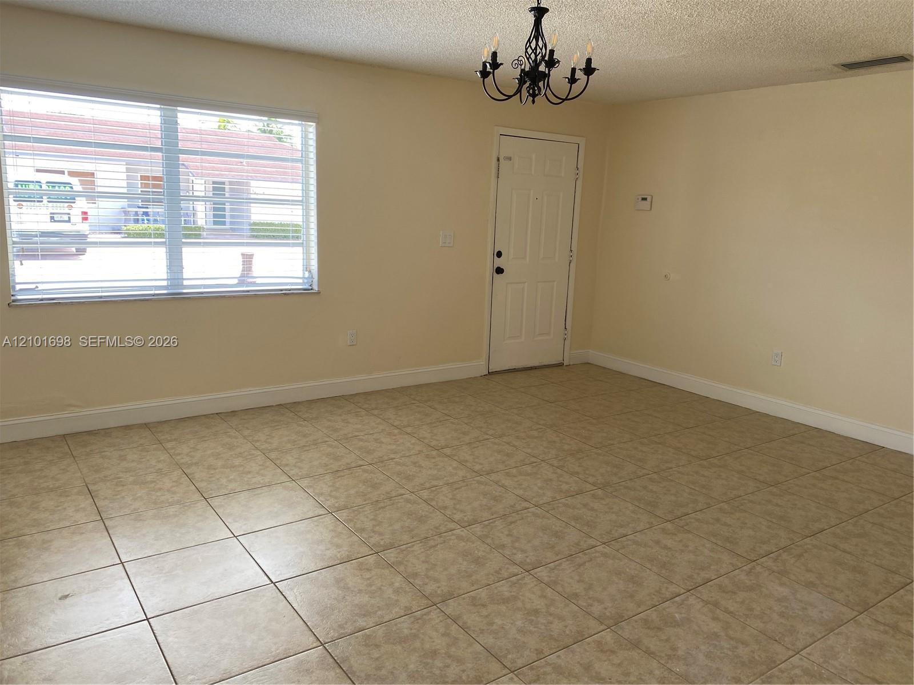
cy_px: 342
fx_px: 687
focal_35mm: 26
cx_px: 457
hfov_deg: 67.3
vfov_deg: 53.1
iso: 50
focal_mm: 4.25
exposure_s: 1/122
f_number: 1.8
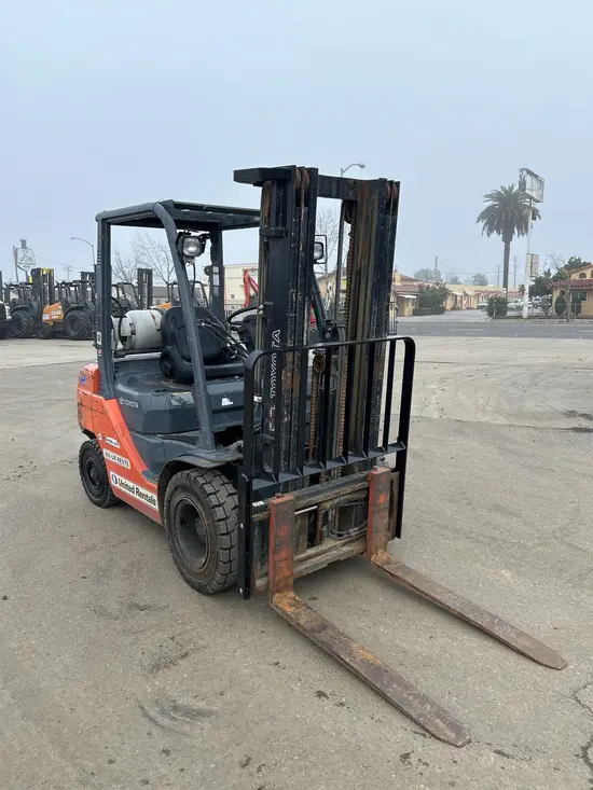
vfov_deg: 67.3
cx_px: 296
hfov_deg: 53.1
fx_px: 594
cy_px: 395
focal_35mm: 26
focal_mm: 5.7
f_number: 1.5
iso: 50
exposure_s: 1/887
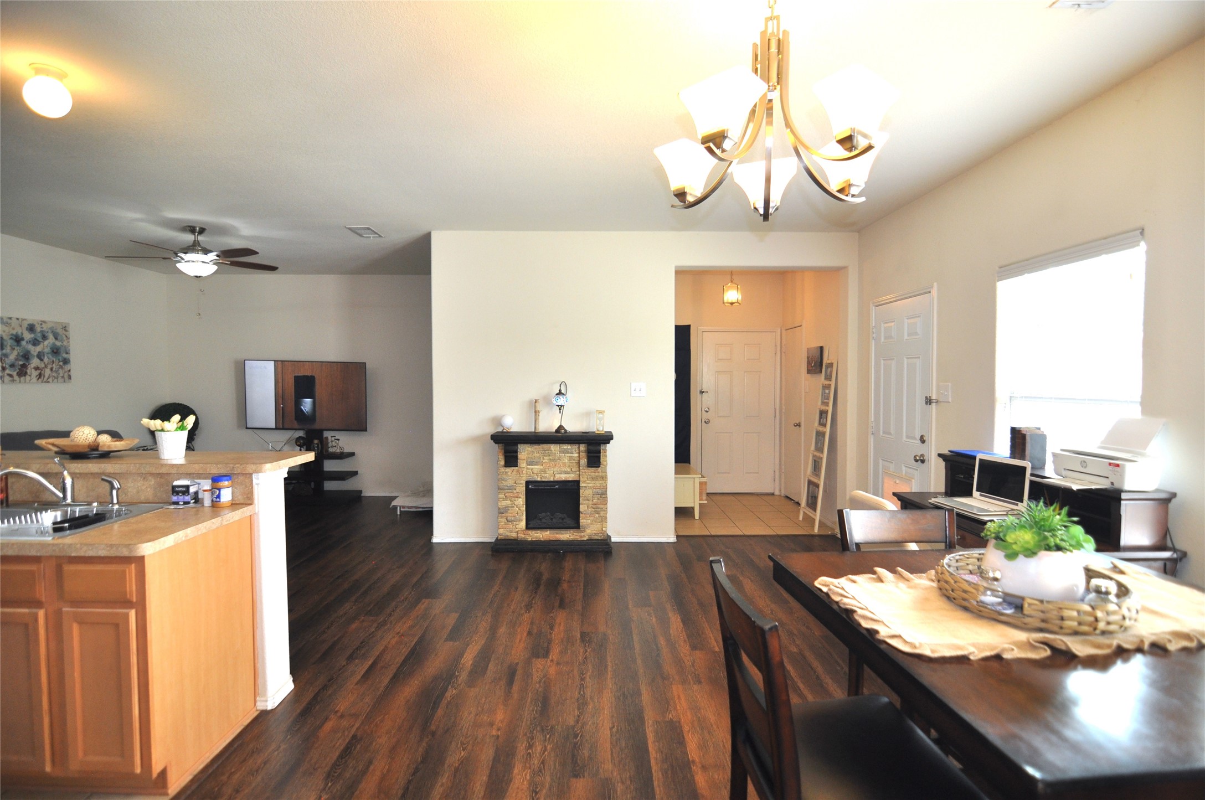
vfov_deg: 71.9
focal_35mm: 16
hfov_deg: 95.1
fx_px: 552
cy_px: 400
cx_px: 602
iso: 400
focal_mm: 11
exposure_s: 1/125
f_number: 2.8
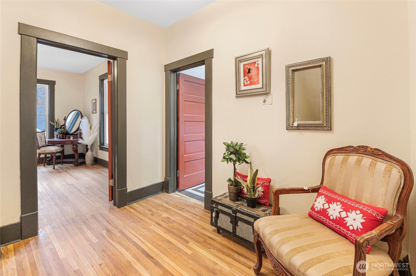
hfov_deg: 100.4
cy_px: 138
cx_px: 208
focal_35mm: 15
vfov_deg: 77.2
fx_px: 173
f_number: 5
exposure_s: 1/15
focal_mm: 15
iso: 1600
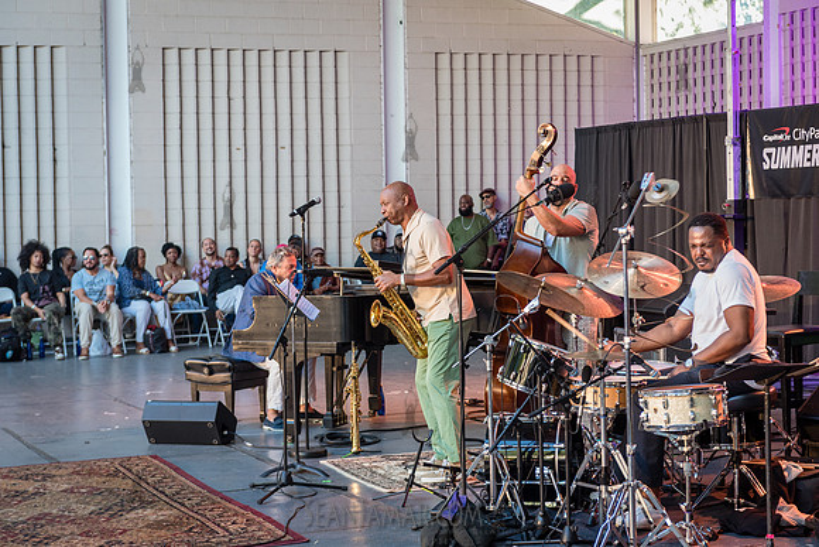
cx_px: 410
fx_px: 1593
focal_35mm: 70
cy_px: 274
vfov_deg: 19.5
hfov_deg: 28.8
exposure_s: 1/160
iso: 1000
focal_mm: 70
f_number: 4
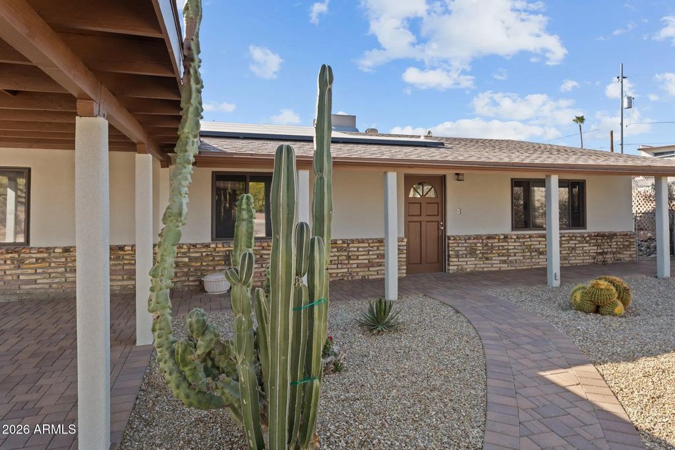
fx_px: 405
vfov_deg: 58.1
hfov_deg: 79.6
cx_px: 338
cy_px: 225
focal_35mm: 22
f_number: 8
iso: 400
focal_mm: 21.6
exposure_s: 1/100
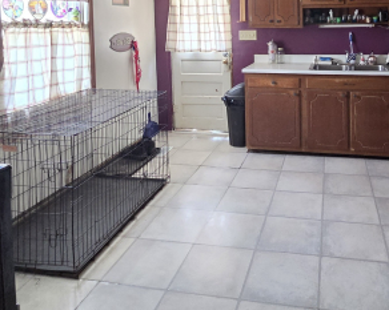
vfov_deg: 45.1
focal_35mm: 29
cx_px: 262
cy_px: 28
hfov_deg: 59.0
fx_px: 334
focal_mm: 2.2
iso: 1000
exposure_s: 1/60
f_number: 2.2
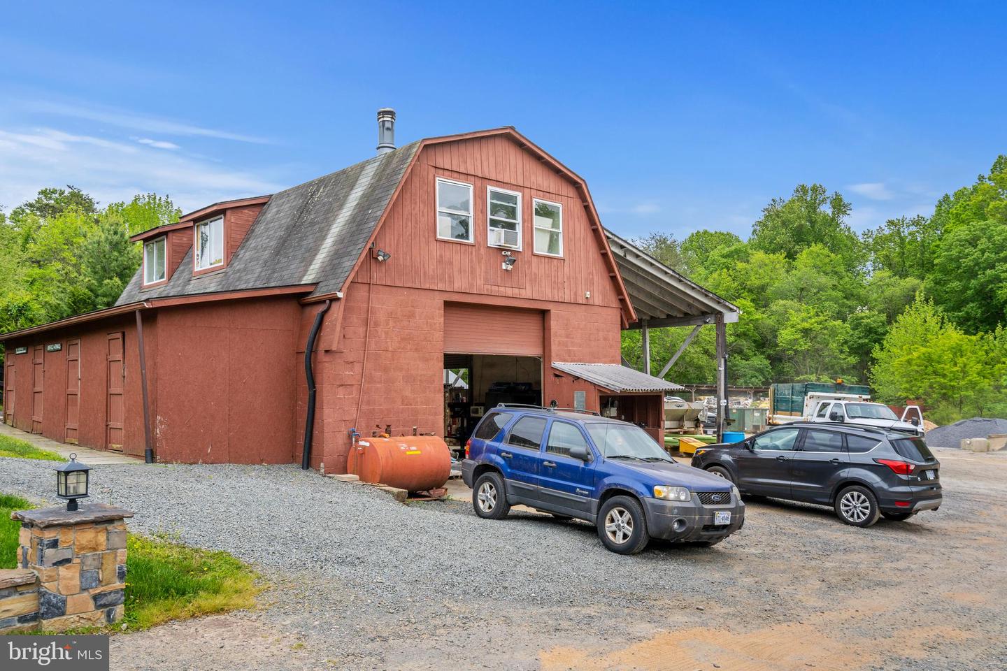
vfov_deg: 45.0
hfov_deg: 63.7
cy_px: 336
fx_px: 811
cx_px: 504
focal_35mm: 29
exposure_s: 1/320
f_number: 8
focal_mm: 29
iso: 125
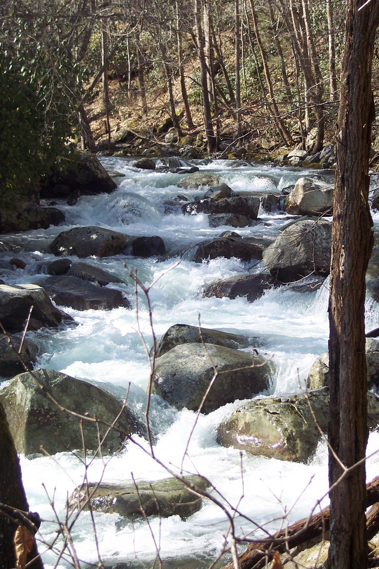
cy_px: 284
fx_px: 1295
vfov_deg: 24.8
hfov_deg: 16.6
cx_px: 187
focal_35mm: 82
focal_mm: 16
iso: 100
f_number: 4.8
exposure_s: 1/180
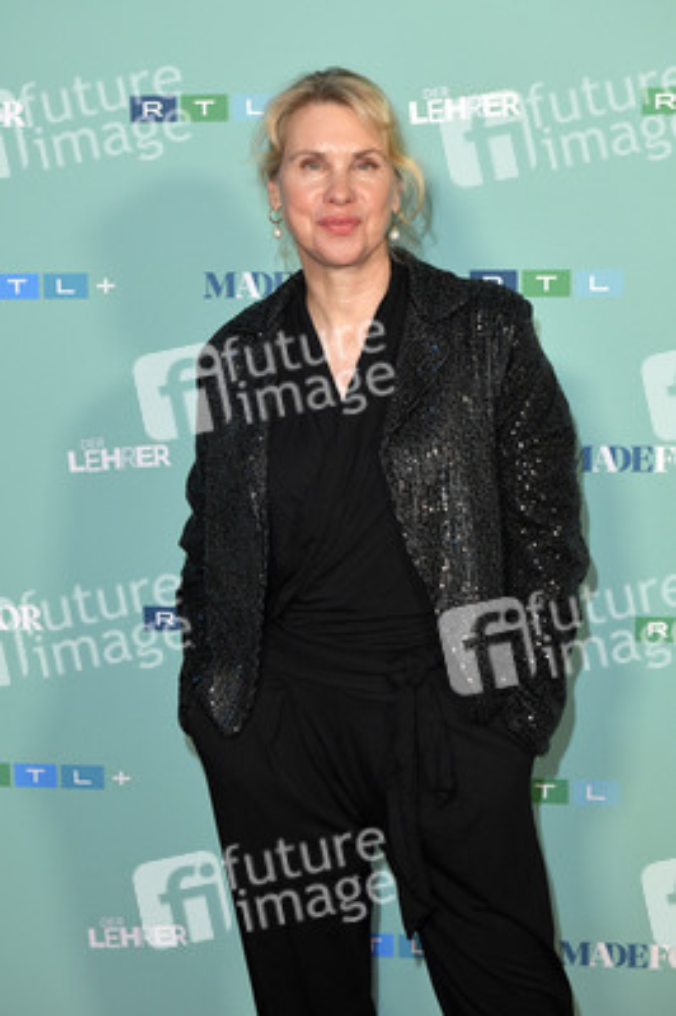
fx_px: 1749
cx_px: 338
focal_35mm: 62
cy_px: 508
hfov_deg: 21.9
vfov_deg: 32.4
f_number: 6.3
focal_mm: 62
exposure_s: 1/250
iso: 1600
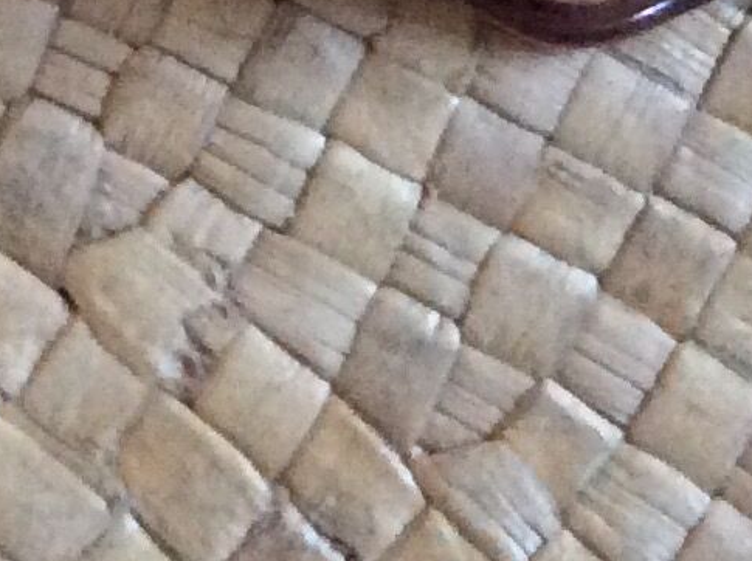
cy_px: -764
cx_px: 214
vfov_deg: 8.0
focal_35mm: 171
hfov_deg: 11.6
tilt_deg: -80.2
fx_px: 3708
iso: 320
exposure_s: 1/20
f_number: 2.4
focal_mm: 3.3
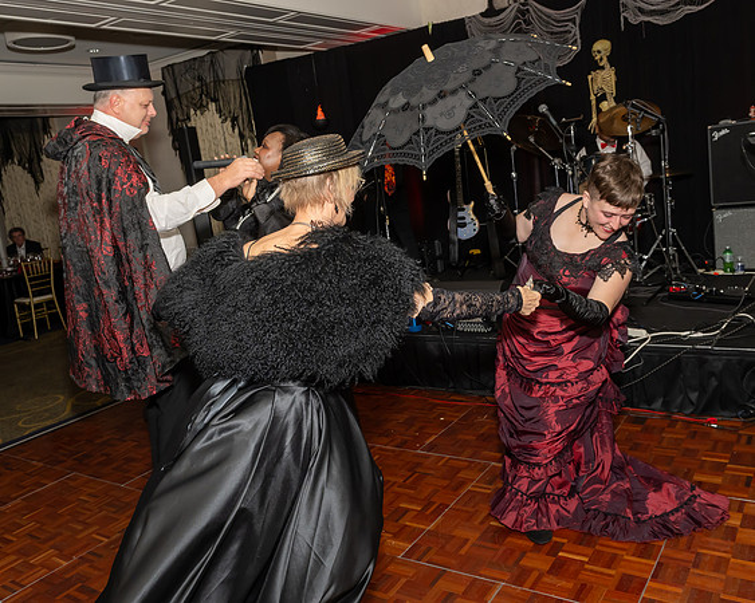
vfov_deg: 49.9
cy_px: 292
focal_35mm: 29
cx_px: 378
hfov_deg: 60.4
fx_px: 648
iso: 800
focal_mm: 17
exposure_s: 1/250
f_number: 7.1
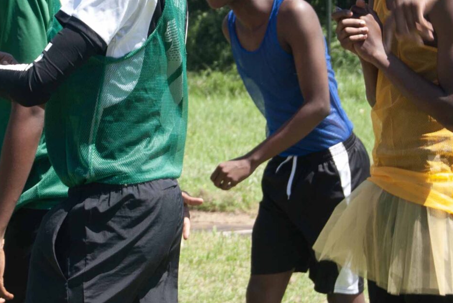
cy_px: 27
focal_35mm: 212
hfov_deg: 9.7
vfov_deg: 6.5
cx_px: 133
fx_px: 2671
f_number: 6.3
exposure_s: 1/160
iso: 100
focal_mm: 52
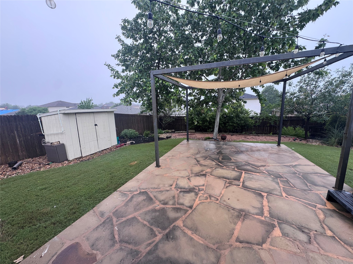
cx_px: 176
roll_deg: +1.9
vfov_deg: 85.7
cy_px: 132
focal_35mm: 14
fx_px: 143
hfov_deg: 102.1
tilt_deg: -10.3
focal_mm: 2.22
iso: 40
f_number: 2.2
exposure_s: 1/170
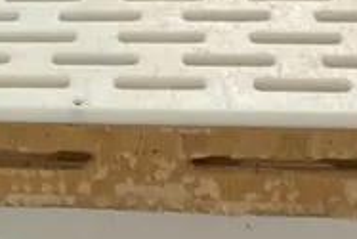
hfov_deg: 16.1
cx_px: -97
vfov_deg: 11.3
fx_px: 1201
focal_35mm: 121
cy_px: 127
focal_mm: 3
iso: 250
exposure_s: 1/60
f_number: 1.8
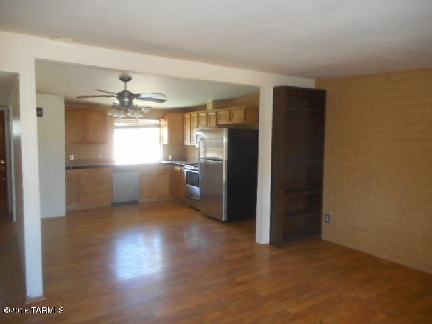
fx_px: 312
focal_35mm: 25
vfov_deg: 54.9
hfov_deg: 69.4
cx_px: 216
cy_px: 162
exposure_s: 1/25
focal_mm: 4.5
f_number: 3.7
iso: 320
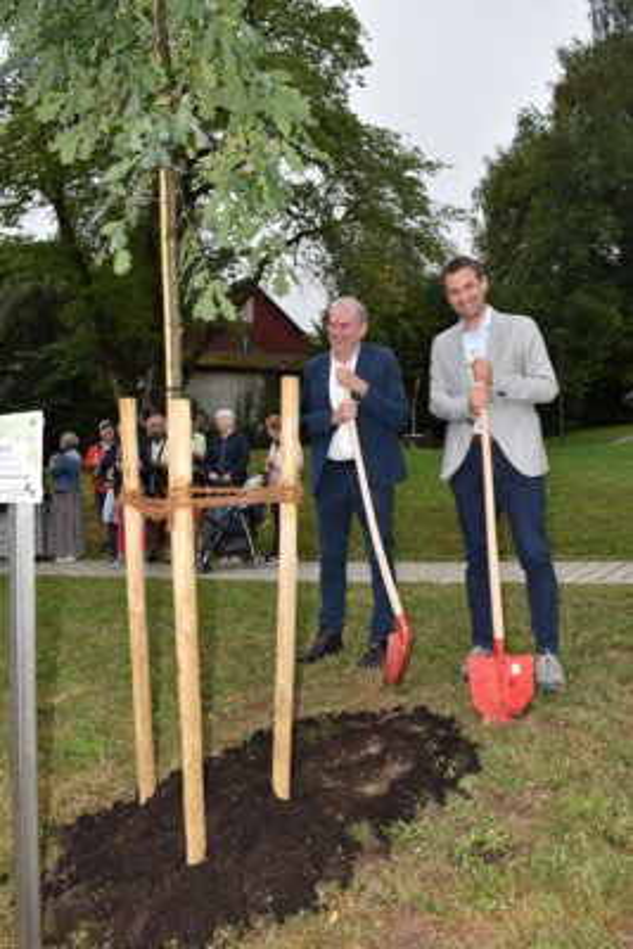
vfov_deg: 61.9
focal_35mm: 30
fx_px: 791
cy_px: 474
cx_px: 316
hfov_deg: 43.6
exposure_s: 1/125
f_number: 5.6
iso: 280
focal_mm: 20
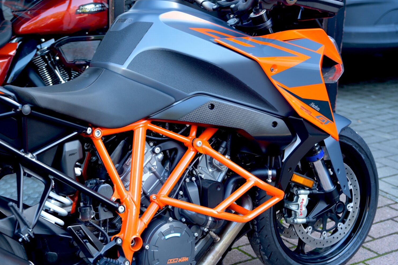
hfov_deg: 27.5
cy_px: 155
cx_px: 78
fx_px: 796
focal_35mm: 72
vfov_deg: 18.9
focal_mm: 42
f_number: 2.8
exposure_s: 1/60
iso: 200
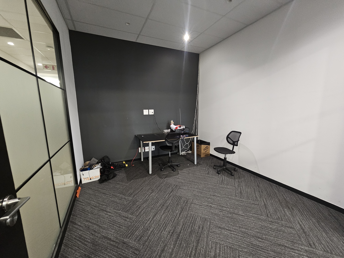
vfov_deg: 89.9
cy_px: 129
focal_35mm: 13
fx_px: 129
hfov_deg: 106.2
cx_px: 172
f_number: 2.2
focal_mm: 2.2
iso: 800
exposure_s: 1/25
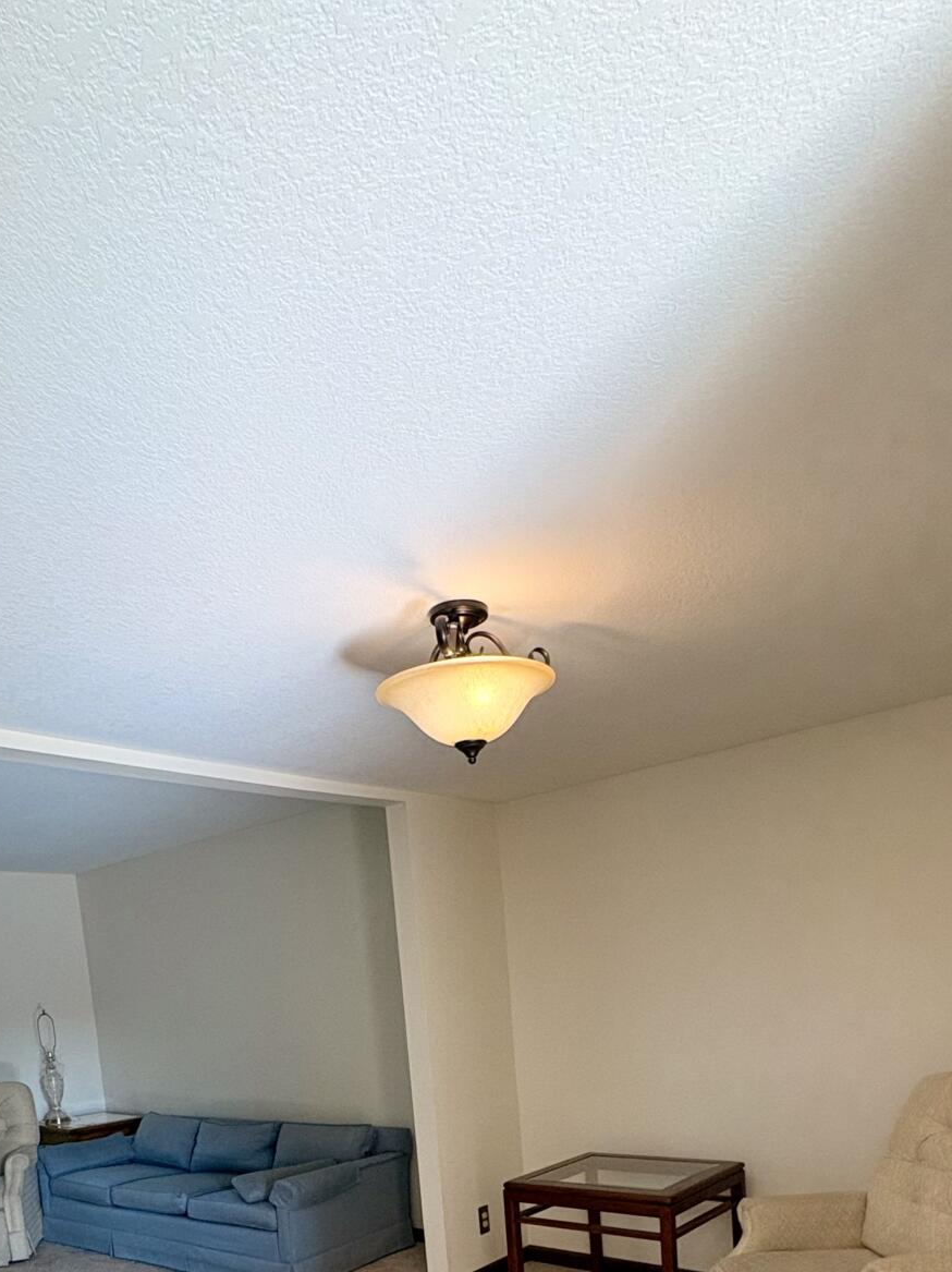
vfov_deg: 62.7
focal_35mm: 24
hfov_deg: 56.8
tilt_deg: -6.2
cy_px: 1089
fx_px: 881
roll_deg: +7.0
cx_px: 470
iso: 250
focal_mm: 2.22
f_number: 2.2
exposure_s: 1/120
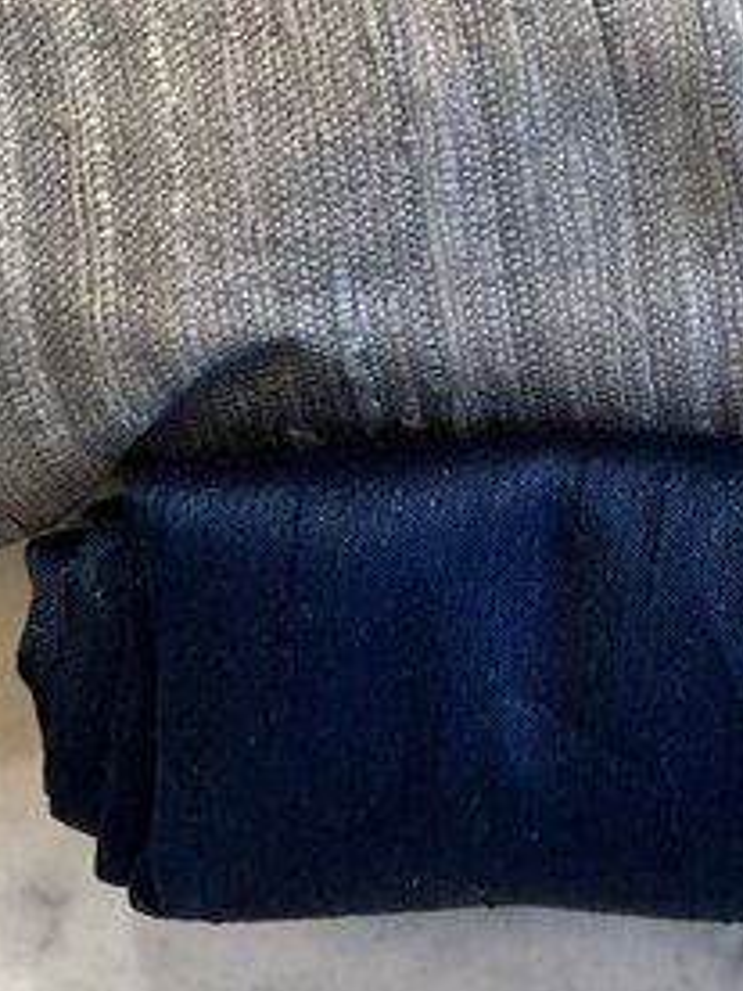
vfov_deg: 14.6
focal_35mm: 113
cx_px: 1009
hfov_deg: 12.6
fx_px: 3234
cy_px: -962
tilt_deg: -82.1
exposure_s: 1/120
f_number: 1.5
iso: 100
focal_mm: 5.7
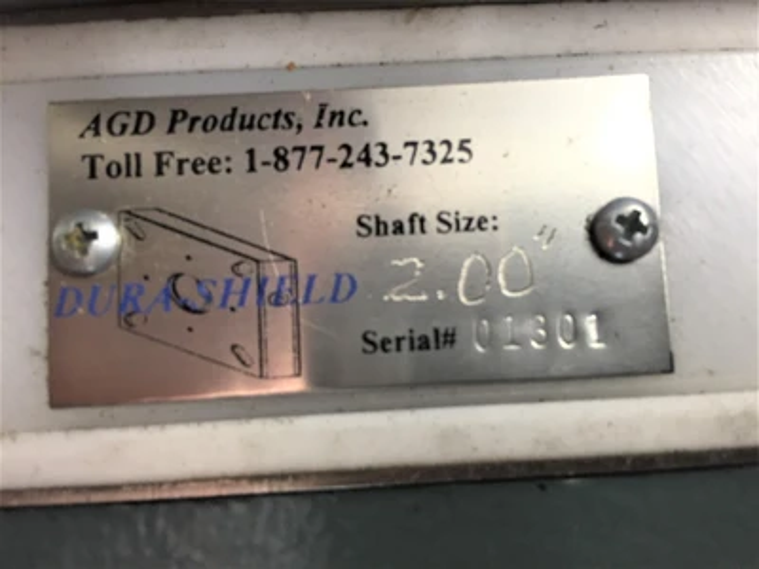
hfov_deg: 61.7
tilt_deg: -86.8
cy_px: 284
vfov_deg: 48.2
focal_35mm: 29
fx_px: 636
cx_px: 380
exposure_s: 1/30
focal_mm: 4.15
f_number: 2.2
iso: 100
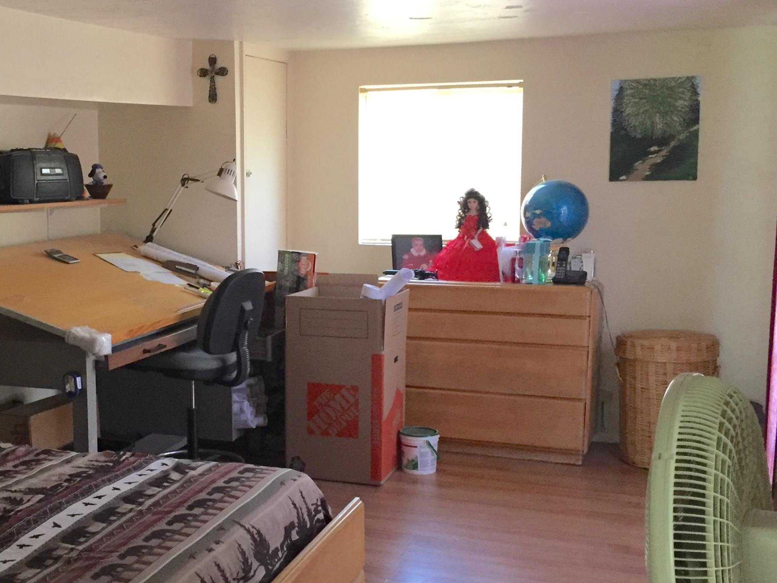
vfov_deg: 30.3
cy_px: 300
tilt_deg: -6.9
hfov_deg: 38.8
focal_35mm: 48
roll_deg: +0.6
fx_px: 1077
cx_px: 214
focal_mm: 4.15
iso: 250
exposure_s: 1/30
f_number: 2.2
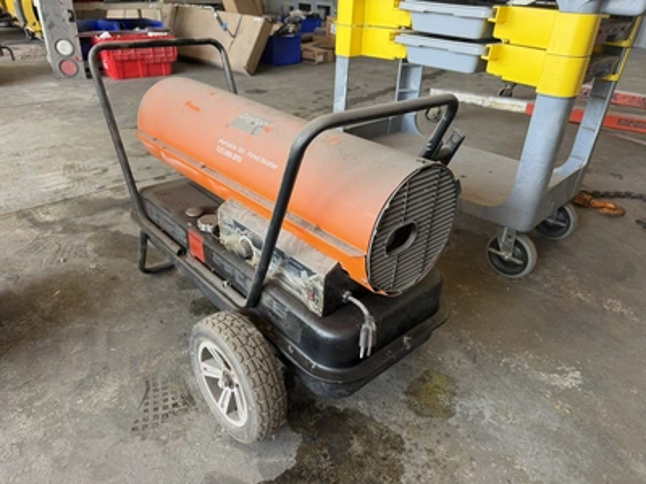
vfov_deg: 56.8
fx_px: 448
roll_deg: -3.0
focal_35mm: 24
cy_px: 242
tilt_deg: -28.4
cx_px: 323
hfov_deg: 71.6
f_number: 1.78
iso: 100
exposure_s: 1/120
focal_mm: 6.76
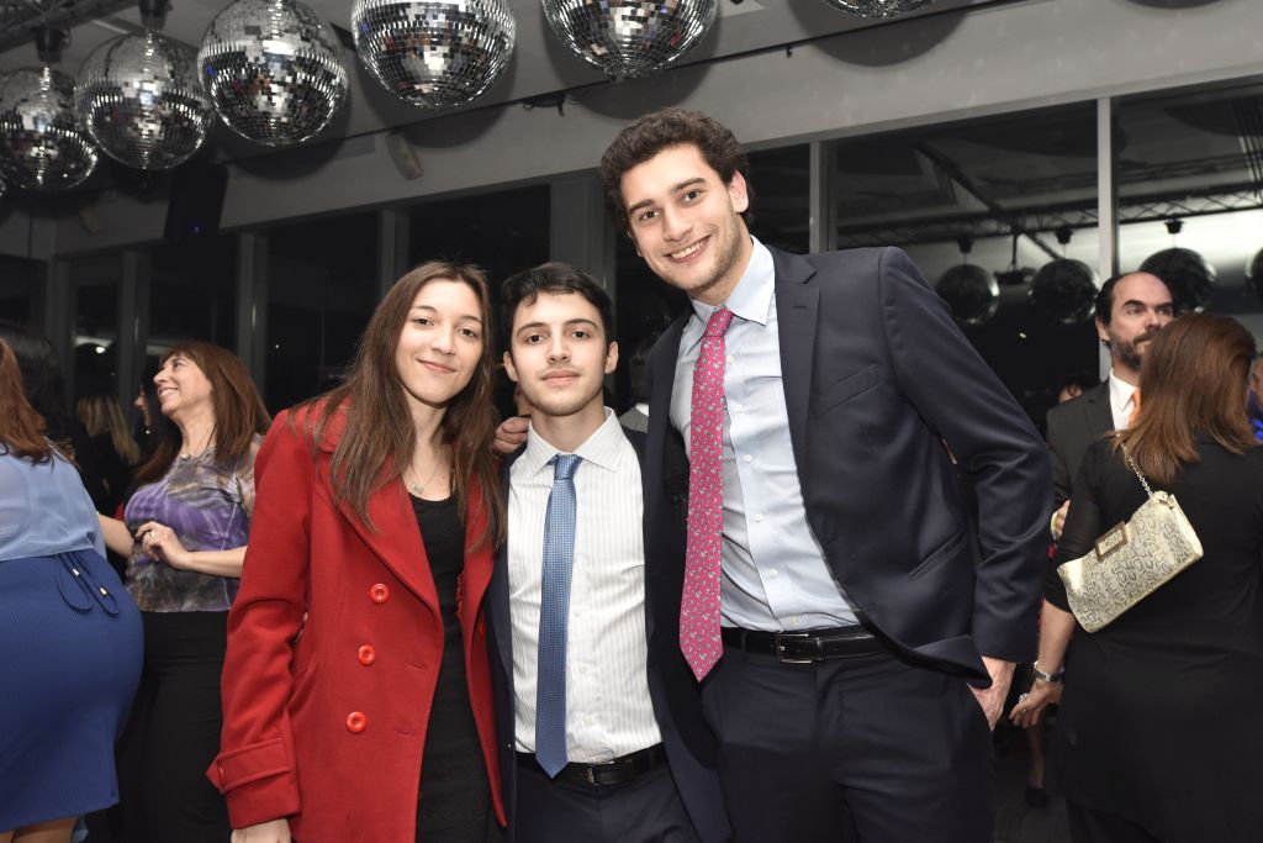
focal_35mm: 30
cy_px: 422
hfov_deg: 61.9
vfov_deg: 43.6
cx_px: 632
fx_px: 1053
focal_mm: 20
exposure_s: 1/100
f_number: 5.6
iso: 1000
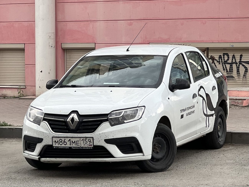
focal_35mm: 77
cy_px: 94
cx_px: 124
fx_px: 554
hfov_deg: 25.3
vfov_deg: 19.1
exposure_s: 1/121
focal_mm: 9
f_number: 2.8
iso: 32
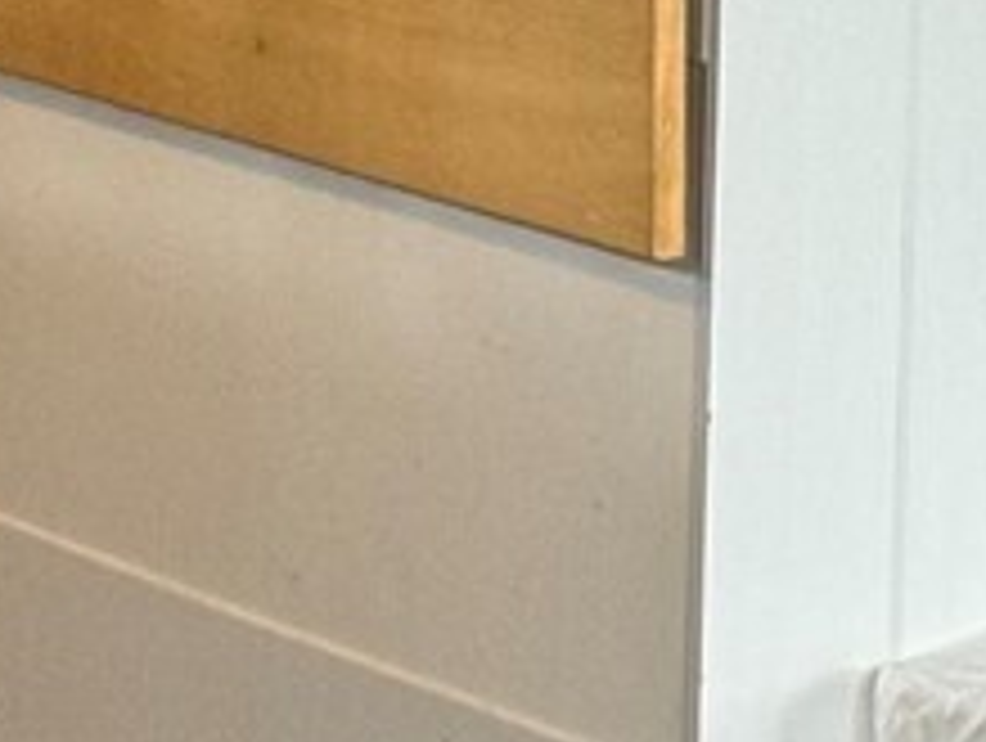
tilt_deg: -5.1
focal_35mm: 350
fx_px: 9986
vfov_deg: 4.2
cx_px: 1013
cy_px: -283
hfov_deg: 5.6
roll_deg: -1.7
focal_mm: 6.76
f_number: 1.78
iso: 160
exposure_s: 1/60
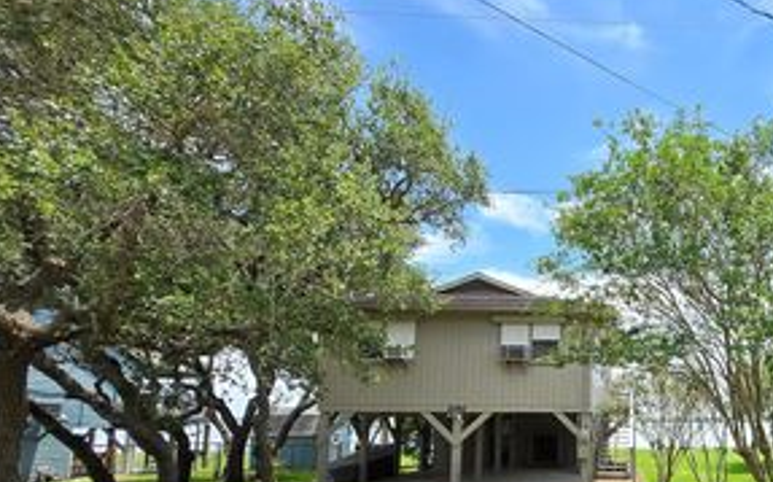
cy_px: 376
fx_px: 505
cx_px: 663
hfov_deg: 65.0
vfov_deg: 48.5
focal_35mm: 24
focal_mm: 1.7
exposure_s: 1/626
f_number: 2.2
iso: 25
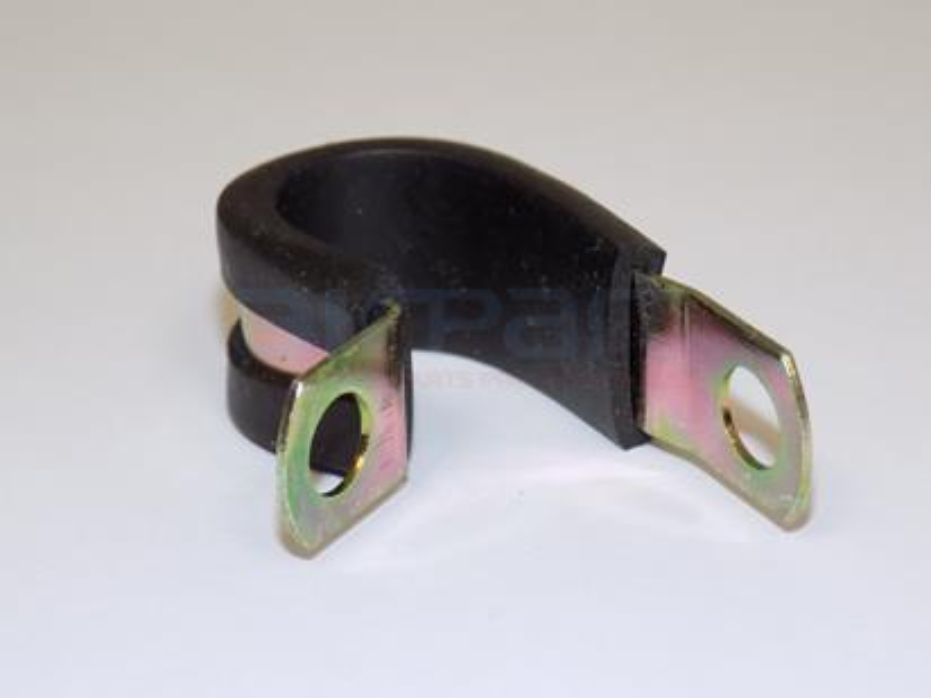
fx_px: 2878
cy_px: 349
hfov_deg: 18.4
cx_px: 466
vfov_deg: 13.8
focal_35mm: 107
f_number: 4.7
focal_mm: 19.1
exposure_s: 1/30
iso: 400
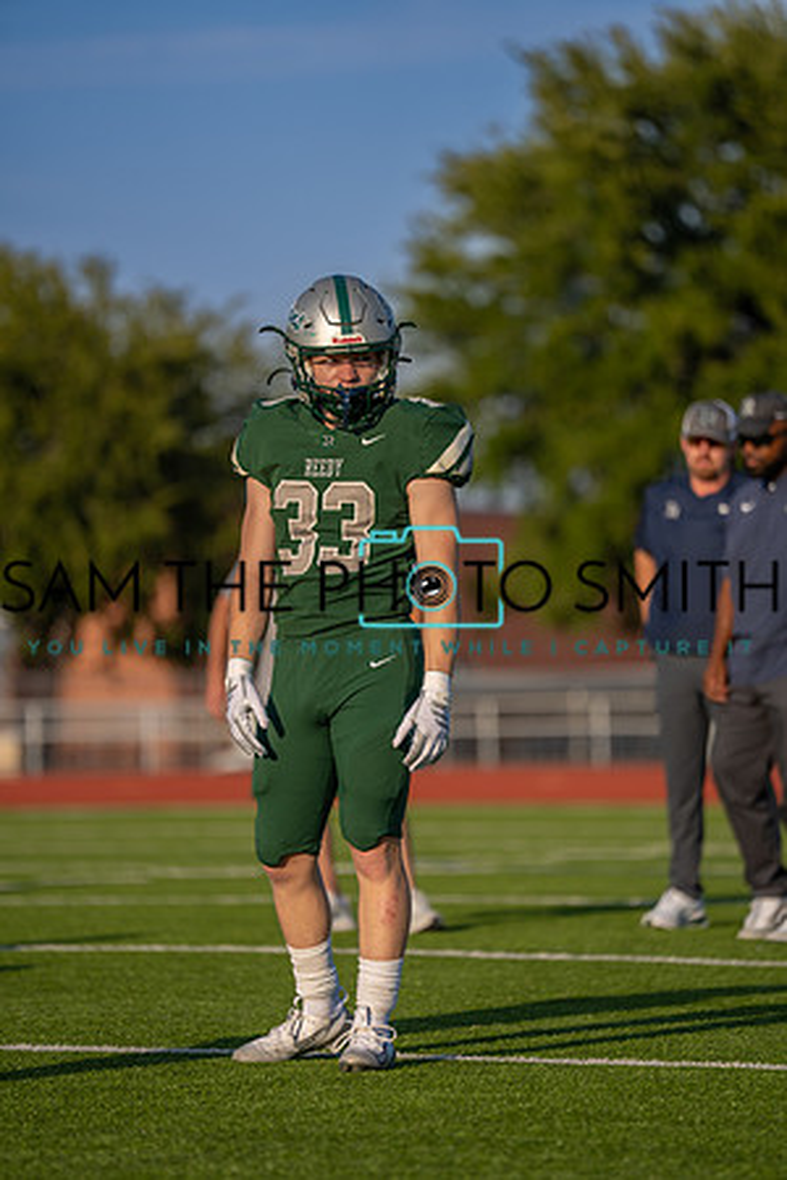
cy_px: 590
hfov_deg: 6.9
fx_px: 6558
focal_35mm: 200
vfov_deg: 10.3
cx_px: 394
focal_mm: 200
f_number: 2.8
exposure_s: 1/2000
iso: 100
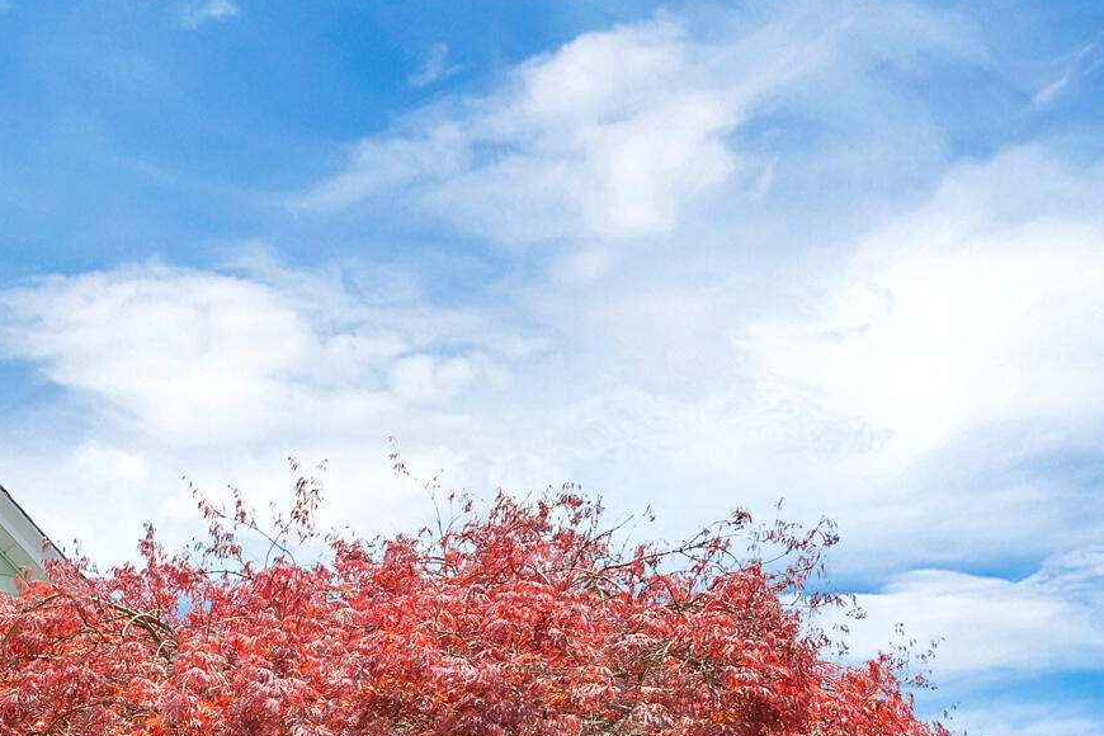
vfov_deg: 25.6
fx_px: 1411
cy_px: 927
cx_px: 221
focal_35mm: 46
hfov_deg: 40.9
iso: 250
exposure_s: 1/2500
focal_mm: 16
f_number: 4.5
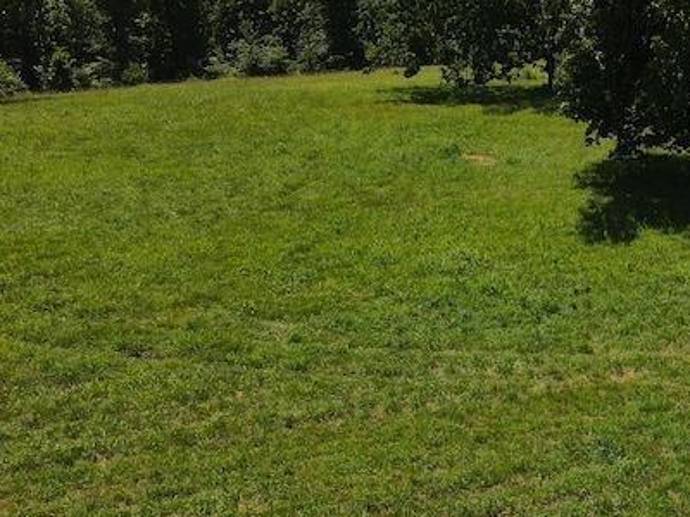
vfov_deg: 24.4
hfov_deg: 29.2
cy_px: 202
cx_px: 750
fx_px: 1196
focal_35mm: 60
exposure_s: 1/50
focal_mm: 4.5
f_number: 2.8
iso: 100
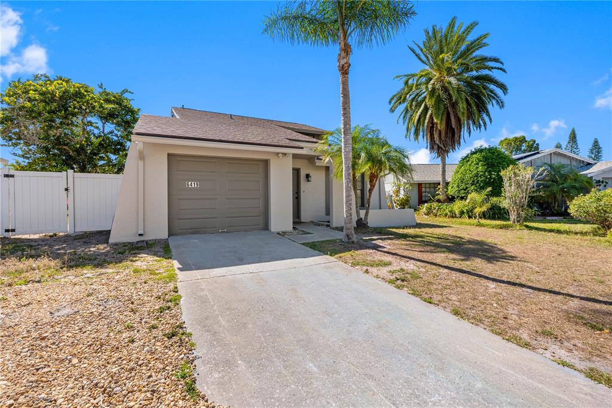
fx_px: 272
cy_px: 204
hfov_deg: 96.8
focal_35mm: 16
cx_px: 306
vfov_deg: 73.7
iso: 125
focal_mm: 16
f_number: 11
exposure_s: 1/200
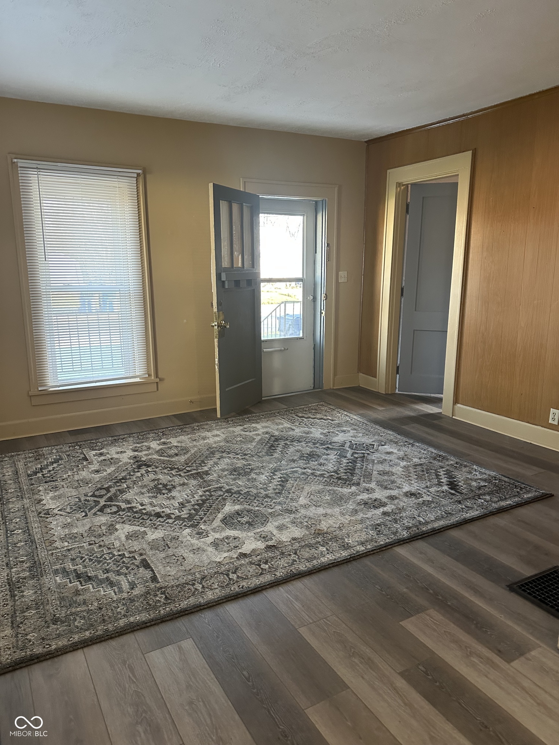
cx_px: 280
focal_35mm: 24
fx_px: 517
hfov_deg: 56.8
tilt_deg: -9.8
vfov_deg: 71.6
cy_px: 372
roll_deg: -0.6
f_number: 1.78
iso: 500
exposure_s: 1/60
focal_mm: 6.86
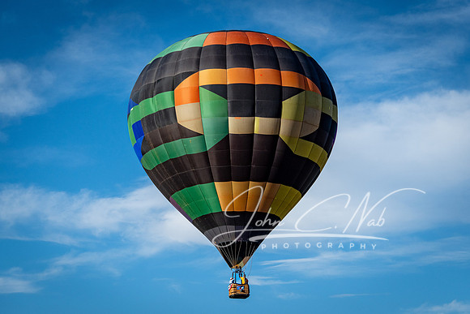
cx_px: 250
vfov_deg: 10.1
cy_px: 149
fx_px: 1783
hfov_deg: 15.0
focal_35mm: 137
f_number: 5.3
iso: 400
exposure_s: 1/4000
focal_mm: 112
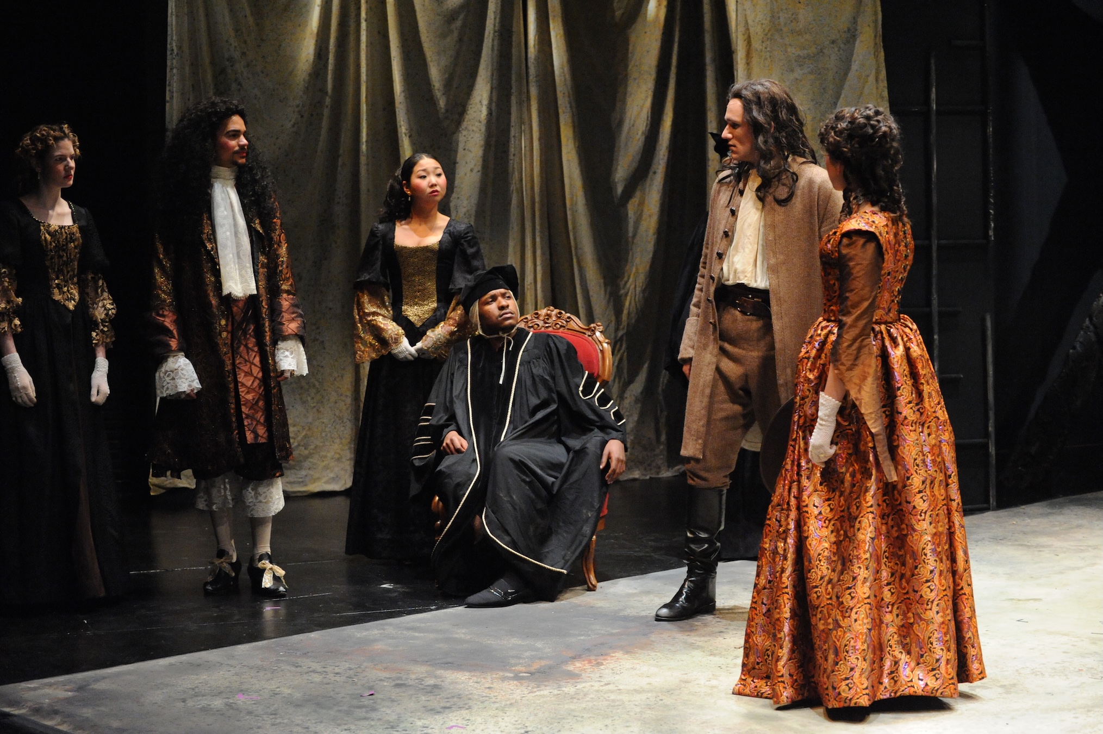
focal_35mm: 70
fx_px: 2143
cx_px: 552
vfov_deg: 19.4
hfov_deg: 28.9
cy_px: 367
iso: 6400
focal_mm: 70
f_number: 4
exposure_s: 1/160
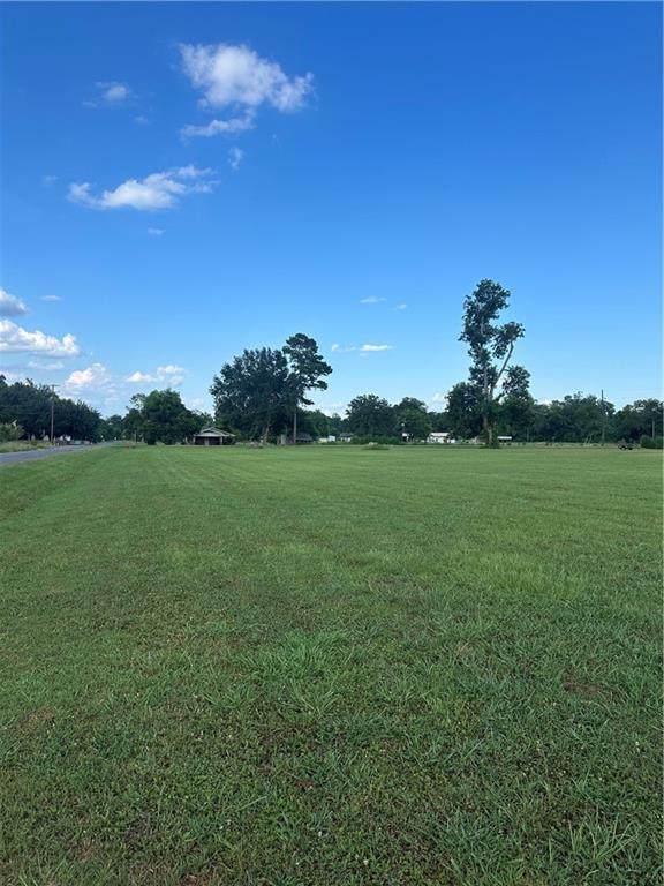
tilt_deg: +1.8
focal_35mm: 24
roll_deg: -1.4
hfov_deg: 56.8
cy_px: 443
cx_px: 332
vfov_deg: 71.6
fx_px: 614
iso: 80
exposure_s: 1/2882
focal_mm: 6.86
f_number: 1.78
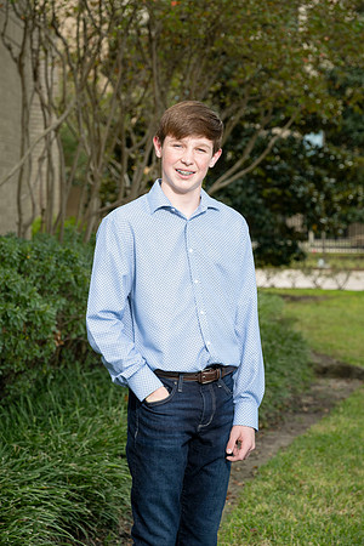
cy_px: 273
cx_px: 182
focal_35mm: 97
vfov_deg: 21.0
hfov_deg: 14.1
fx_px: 1471
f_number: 6.3
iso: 400
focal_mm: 97
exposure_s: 1/250
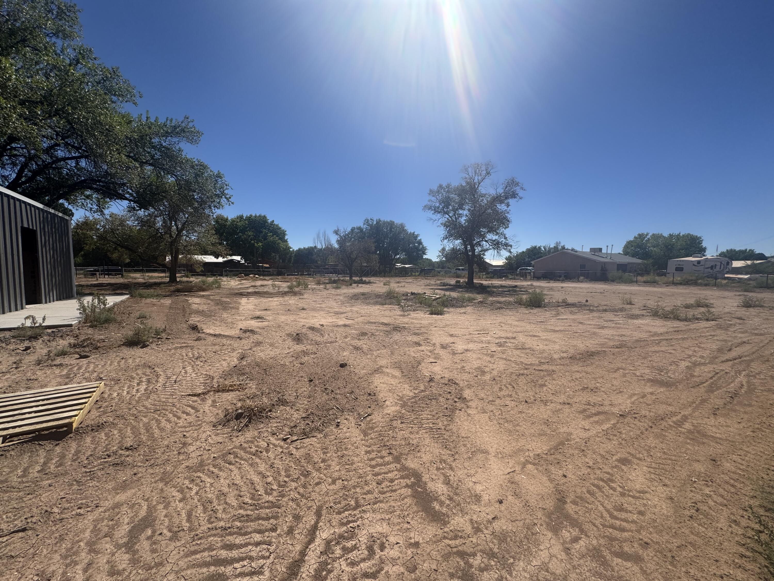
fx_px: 313
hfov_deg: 102.1
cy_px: 290
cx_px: 387
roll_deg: -0.2
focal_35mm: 14
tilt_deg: -4.0
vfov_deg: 85.7
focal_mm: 2.22
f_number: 2.2
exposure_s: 1/2770
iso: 50
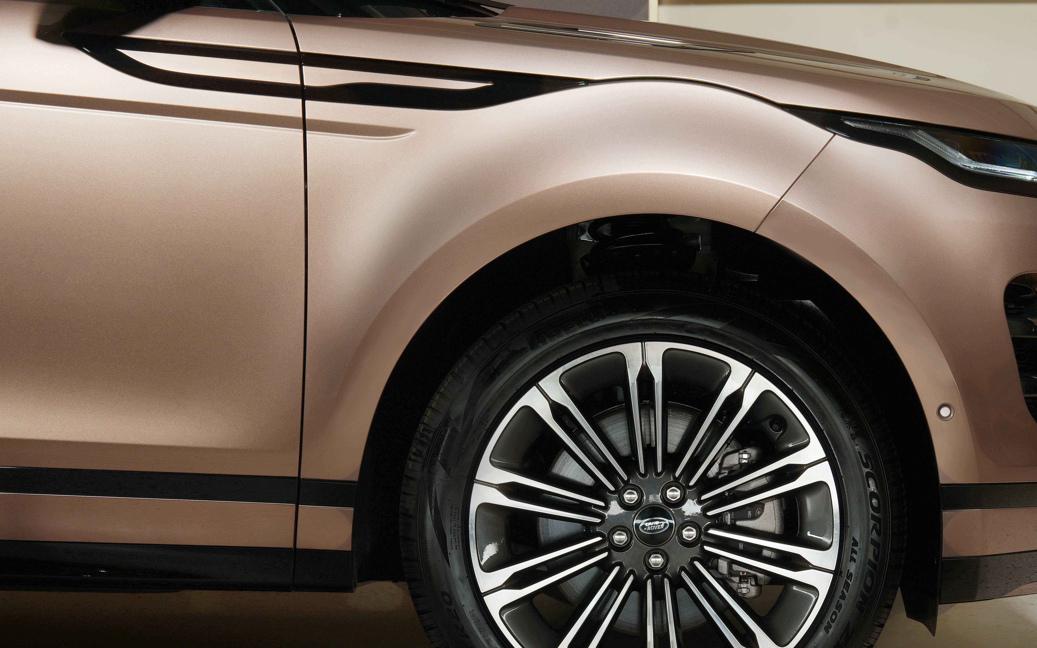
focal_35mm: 93
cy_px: 434
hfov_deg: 22.3
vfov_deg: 14.0
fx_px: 2628
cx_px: 661
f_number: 8
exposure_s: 8
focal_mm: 70
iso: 100
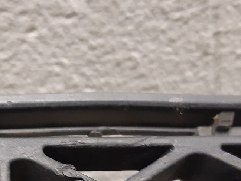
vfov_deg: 17.5
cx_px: 40
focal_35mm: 82
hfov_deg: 23.4
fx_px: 571
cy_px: 188
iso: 200
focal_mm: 3.93
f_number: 1.7
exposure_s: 1/25
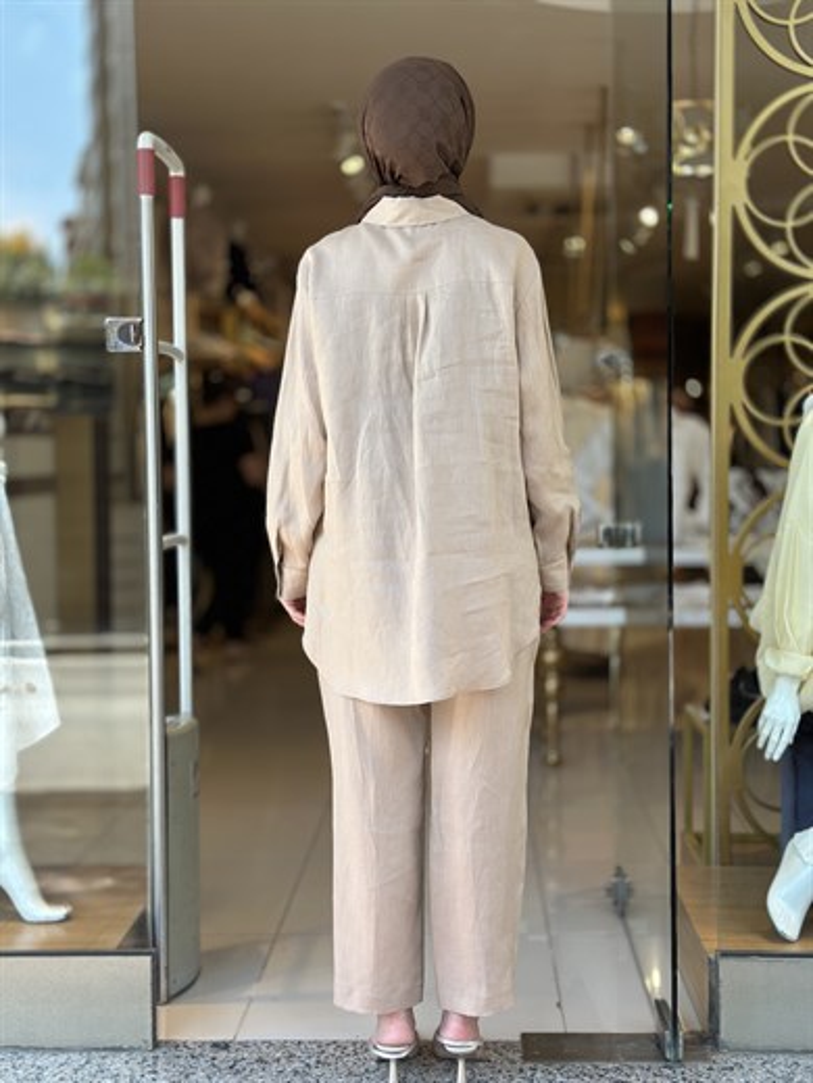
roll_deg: -0.4
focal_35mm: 48
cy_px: 542
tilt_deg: -3.6
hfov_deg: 30.3
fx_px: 1503
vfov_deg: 39.7
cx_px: 406
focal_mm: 6.86
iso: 80
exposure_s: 1/469
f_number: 1.78
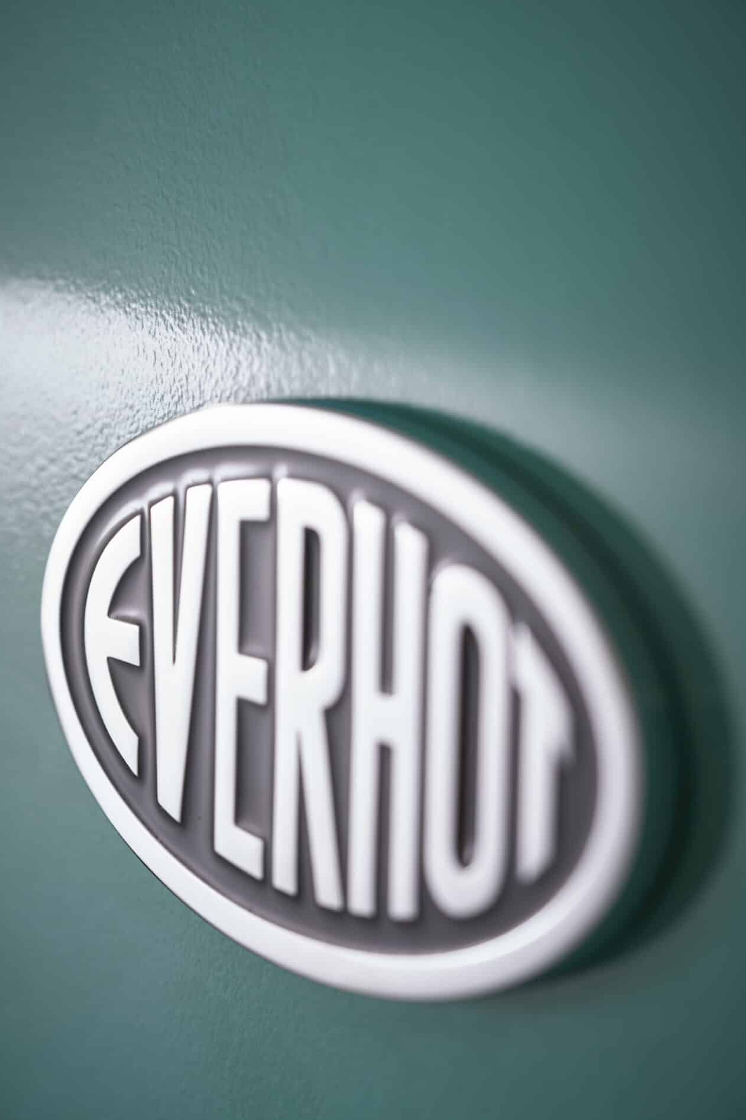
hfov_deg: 14.1
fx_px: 3016
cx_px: 351
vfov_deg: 21.0
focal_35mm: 97
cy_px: 561
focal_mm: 90
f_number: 5.6
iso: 50
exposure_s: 1/125
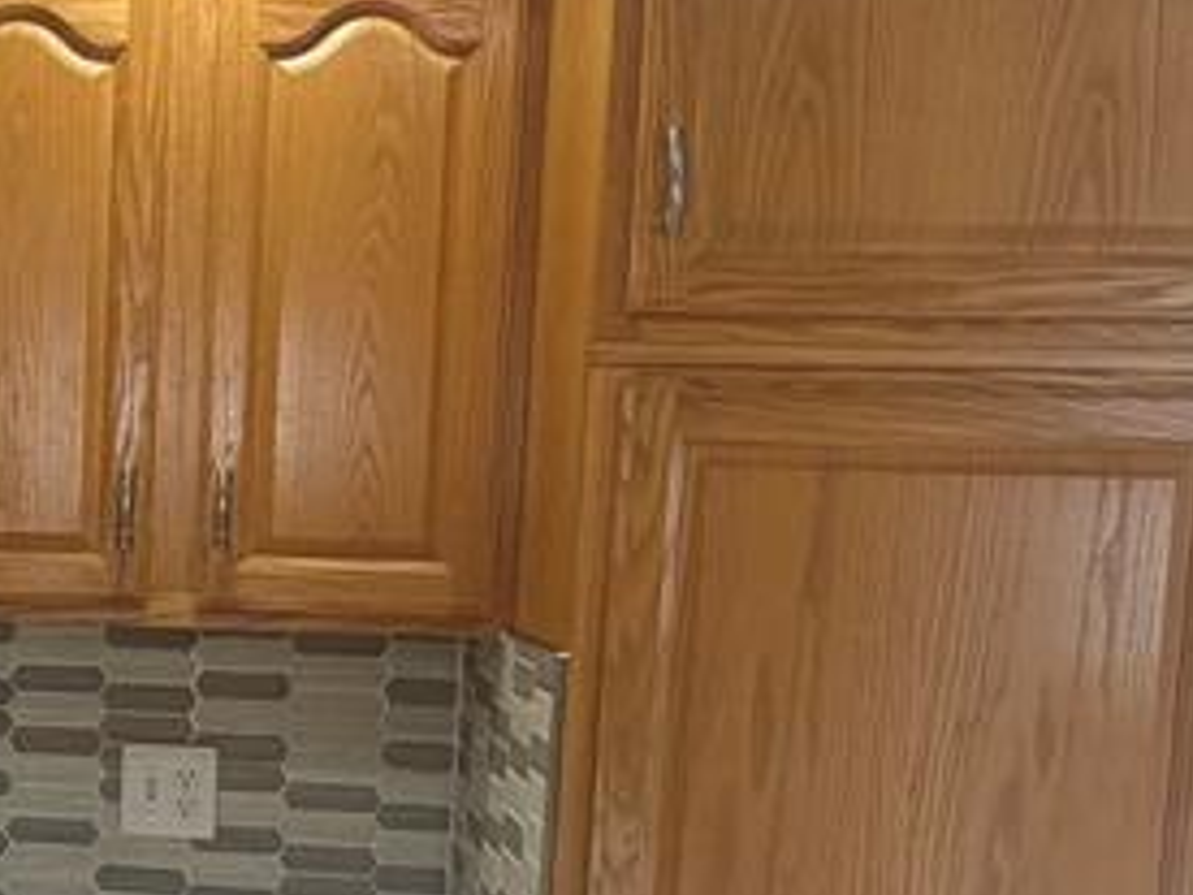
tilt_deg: -5.5
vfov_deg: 27.7
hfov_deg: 33.3
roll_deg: -2.0
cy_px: 653
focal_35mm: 52
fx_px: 1792
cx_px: -39
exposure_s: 1/120
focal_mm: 2.22
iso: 160
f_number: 2.2
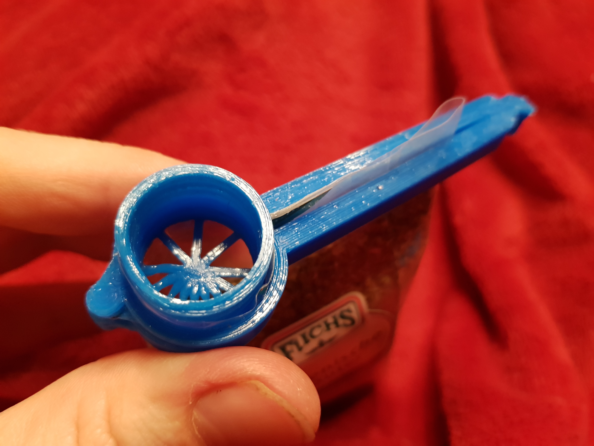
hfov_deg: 67.3
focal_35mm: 26
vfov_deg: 53.1
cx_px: 297
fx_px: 446
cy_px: 223
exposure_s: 1/17
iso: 250
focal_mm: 4.2
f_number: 1.7
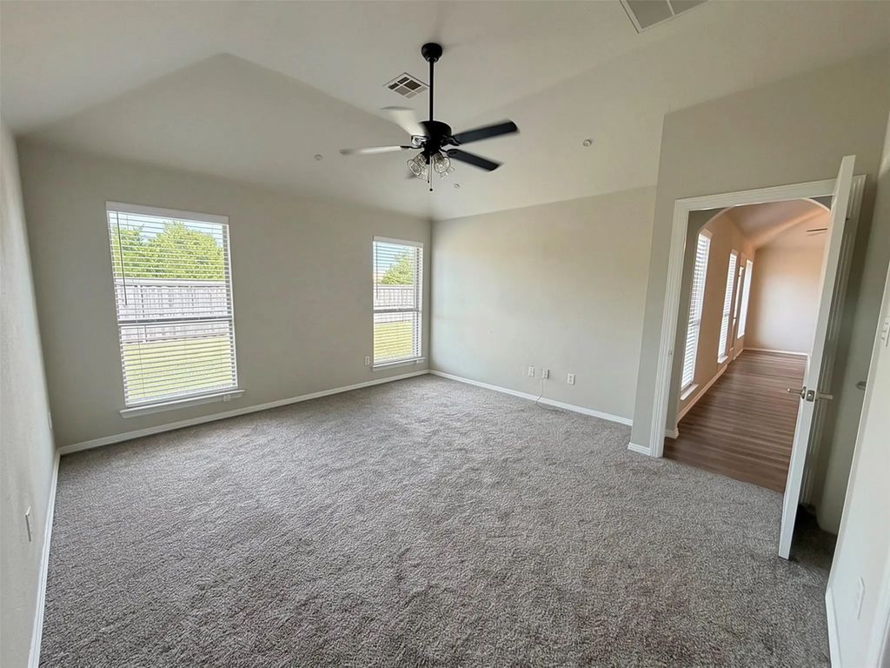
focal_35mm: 14
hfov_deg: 102.1
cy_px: 334
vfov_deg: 85.7
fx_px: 360
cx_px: 445
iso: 320
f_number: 2.2
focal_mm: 2.22
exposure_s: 1/94
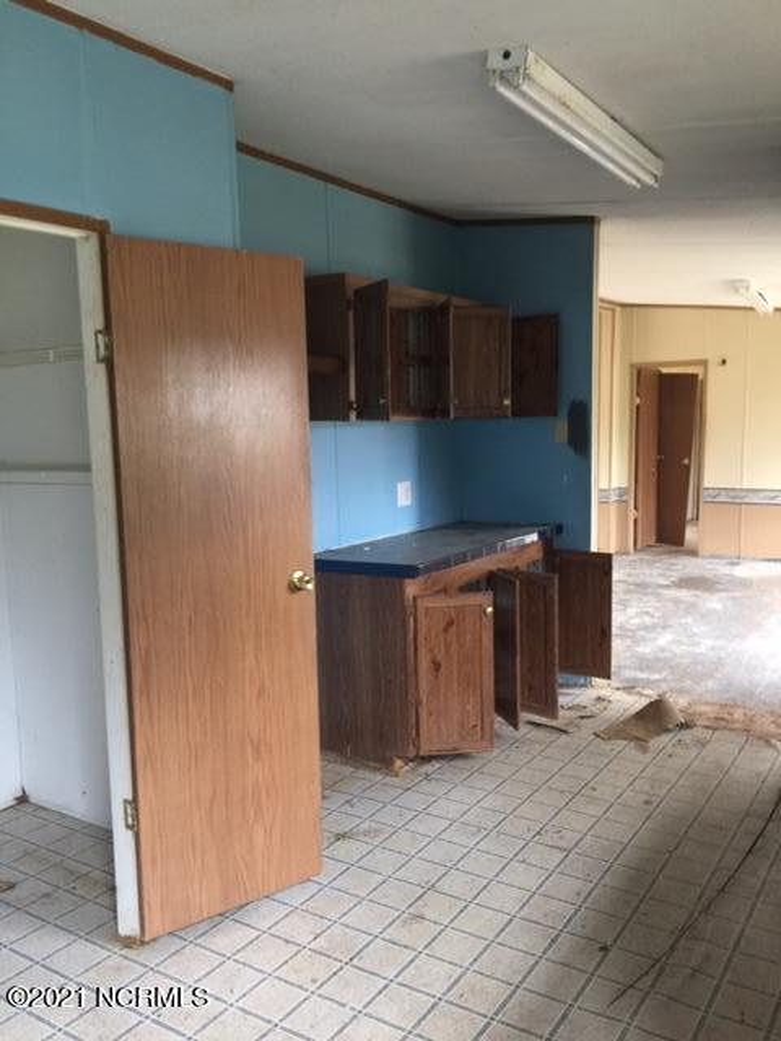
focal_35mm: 29
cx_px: 390
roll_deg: +1.8
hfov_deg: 48.2
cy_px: 520
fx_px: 872
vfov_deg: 61.7
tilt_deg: -5.5
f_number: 2.2
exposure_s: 1/4
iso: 64
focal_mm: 4.15
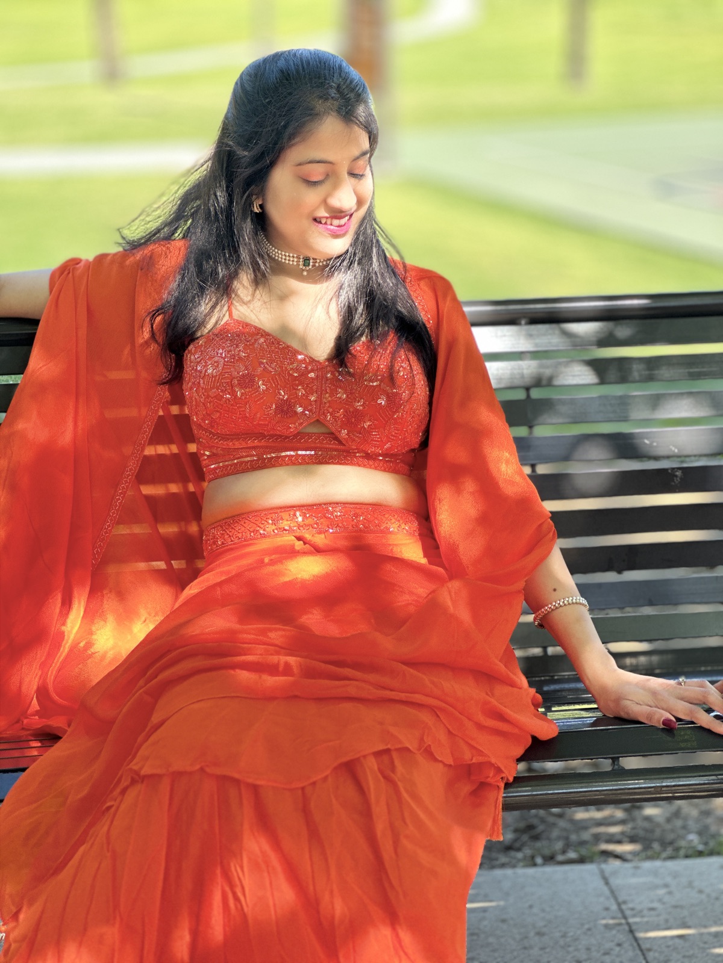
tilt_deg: -13.9
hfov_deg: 19.1
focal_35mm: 77
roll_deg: +0.4
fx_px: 2144
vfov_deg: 25.3
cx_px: 362
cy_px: 482
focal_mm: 9
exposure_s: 1/121
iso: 80
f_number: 2.8
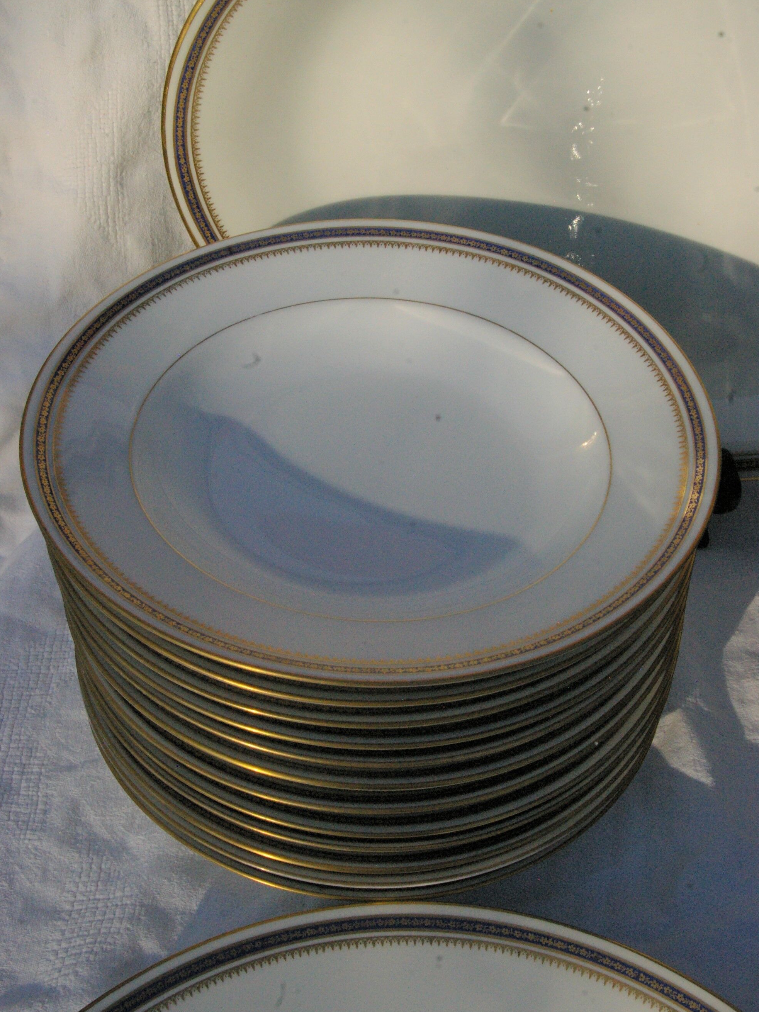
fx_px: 1257
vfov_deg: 43.8
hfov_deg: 33.6
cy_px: 528
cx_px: 385
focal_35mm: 43
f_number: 16
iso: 1600
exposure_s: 1/1000
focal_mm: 26
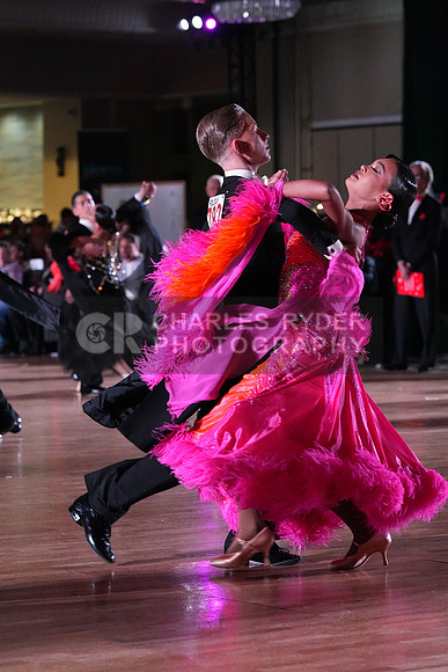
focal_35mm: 135
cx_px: 224
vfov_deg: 15.2
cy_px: 336
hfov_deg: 10.2
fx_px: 2518
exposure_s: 1/400
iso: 10000
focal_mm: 135
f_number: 5.6
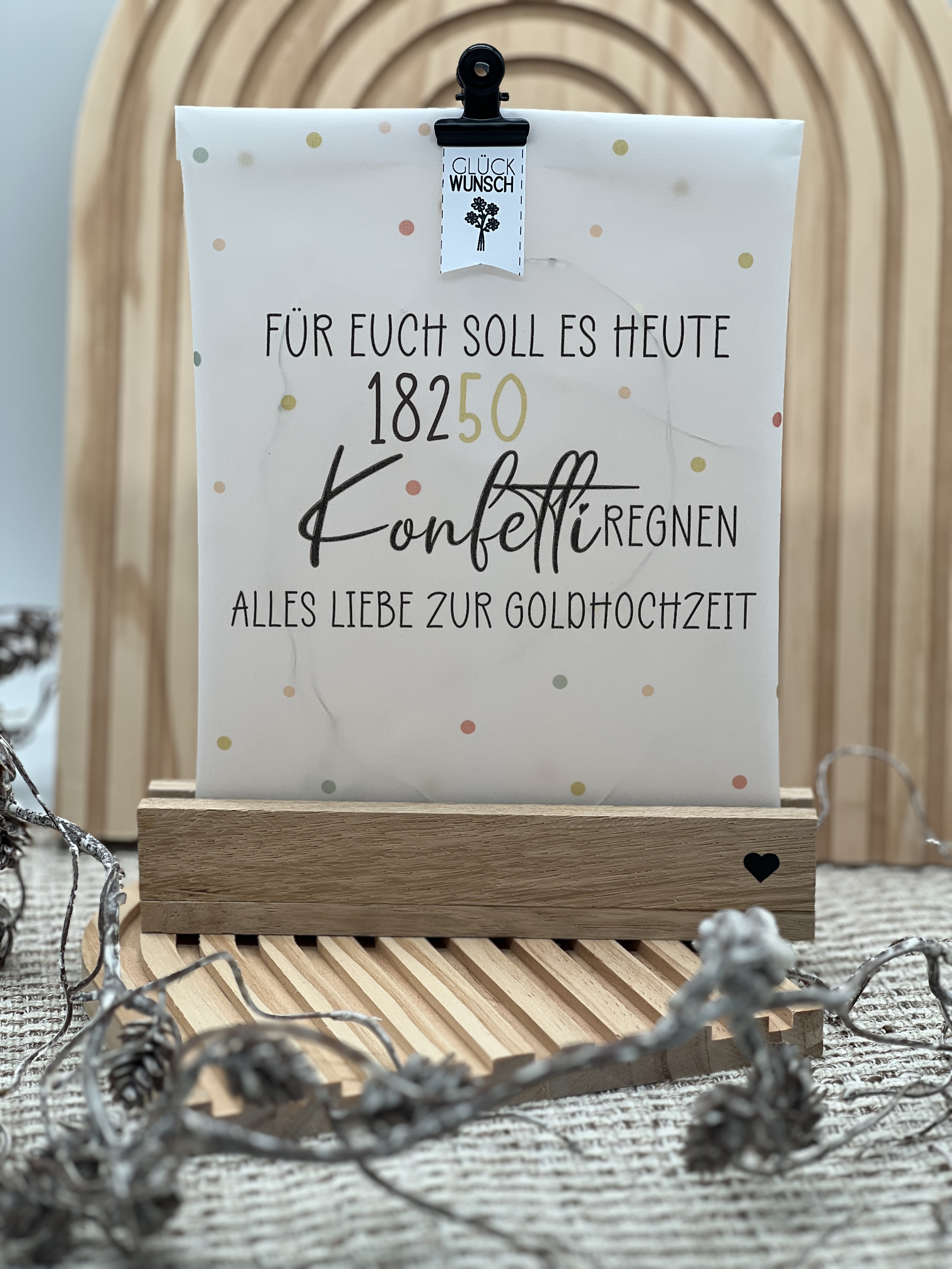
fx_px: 2824
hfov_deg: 19.1
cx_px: 476
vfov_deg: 25.3
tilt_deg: -15.3
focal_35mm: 77
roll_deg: +0.5
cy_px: 634
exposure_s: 1/121
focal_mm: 9
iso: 32
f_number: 2.8
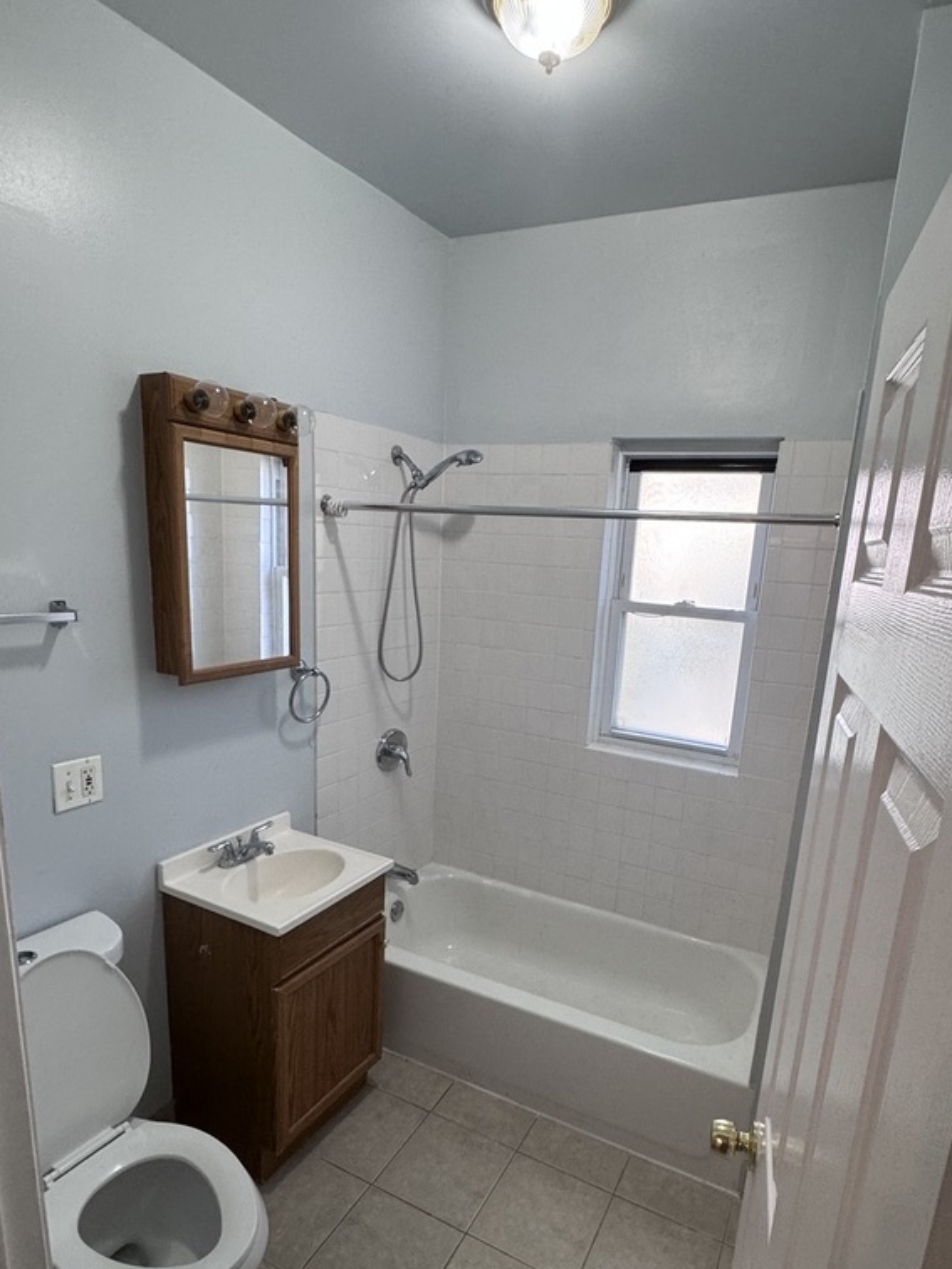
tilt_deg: -13.7
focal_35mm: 20
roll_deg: -3.2
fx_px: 733
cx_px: 512
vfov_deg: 81.3
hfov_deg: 65.9
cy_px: 722
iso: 160
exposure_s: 1/60
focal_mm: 2.22
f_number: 2.2
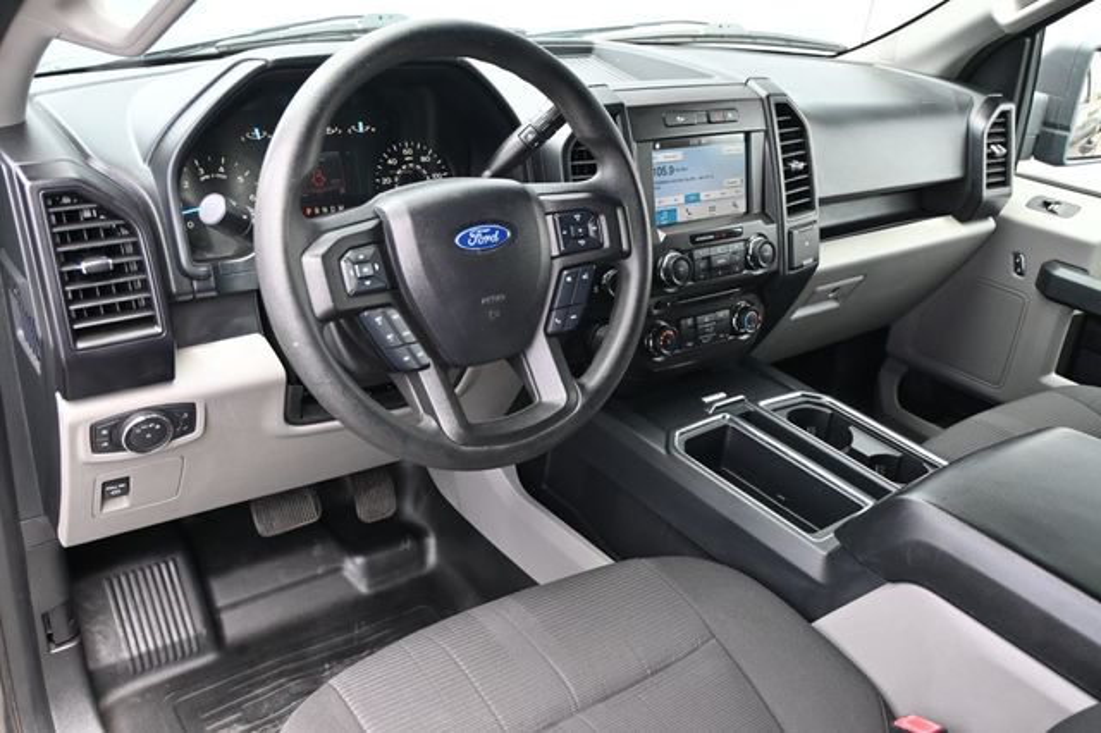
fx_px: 963
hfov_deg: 59.5
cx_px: 550
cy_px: 366
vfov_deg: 41.7
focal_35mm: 32
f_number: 4
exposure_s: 1/125
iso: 500
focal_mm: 21
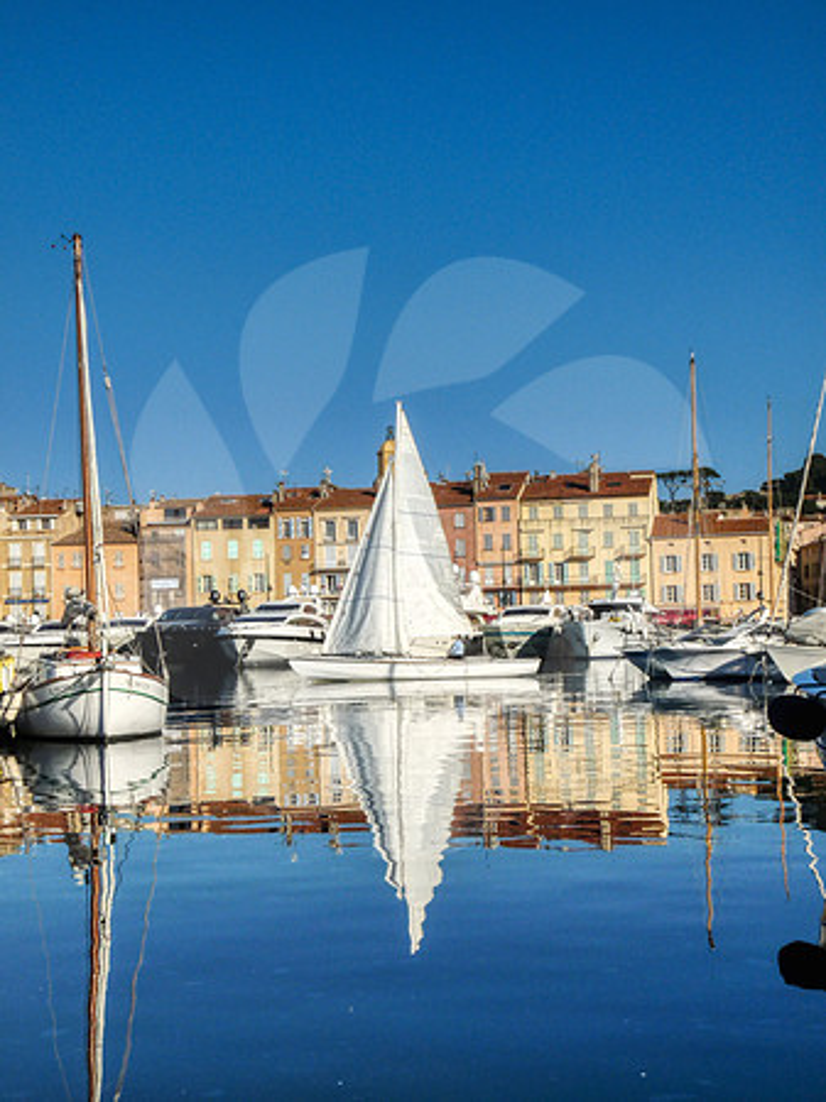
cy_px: 551
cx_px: 413
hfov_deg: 26.5
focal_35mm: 55
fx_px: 1752
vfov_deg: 35.0
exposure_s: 1/500
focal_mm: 9.8
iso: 100
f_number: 8
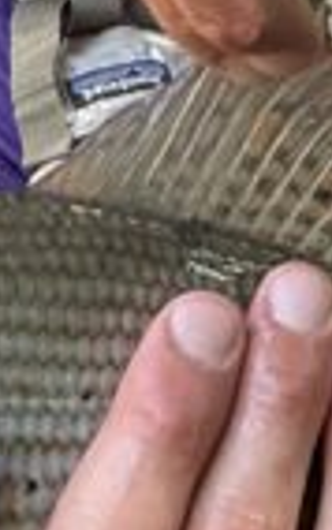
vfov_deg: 19.2
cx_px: 131
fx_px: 1546
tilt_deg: +5.4
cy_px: 97
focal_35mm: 107
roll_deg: -0.3
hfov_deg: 12.3
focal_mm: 2.22
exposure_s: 1/96
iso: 320
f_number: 2.2
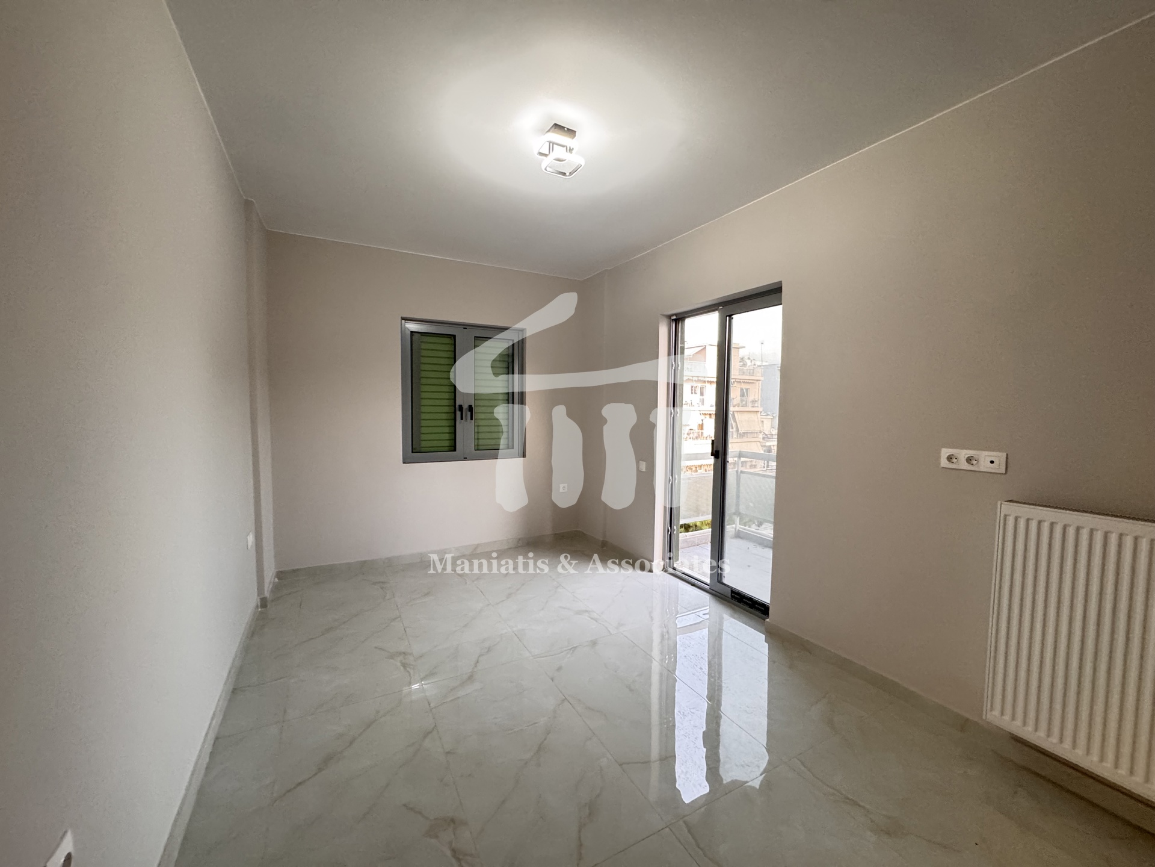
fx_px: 467
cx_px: 578
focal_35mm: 14
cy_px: 434
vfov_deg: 85.7
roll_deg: -0.2
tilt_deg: -1.9
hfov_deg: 102.1
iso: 500
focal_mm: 2.22
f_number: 2.2
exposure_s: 1/50
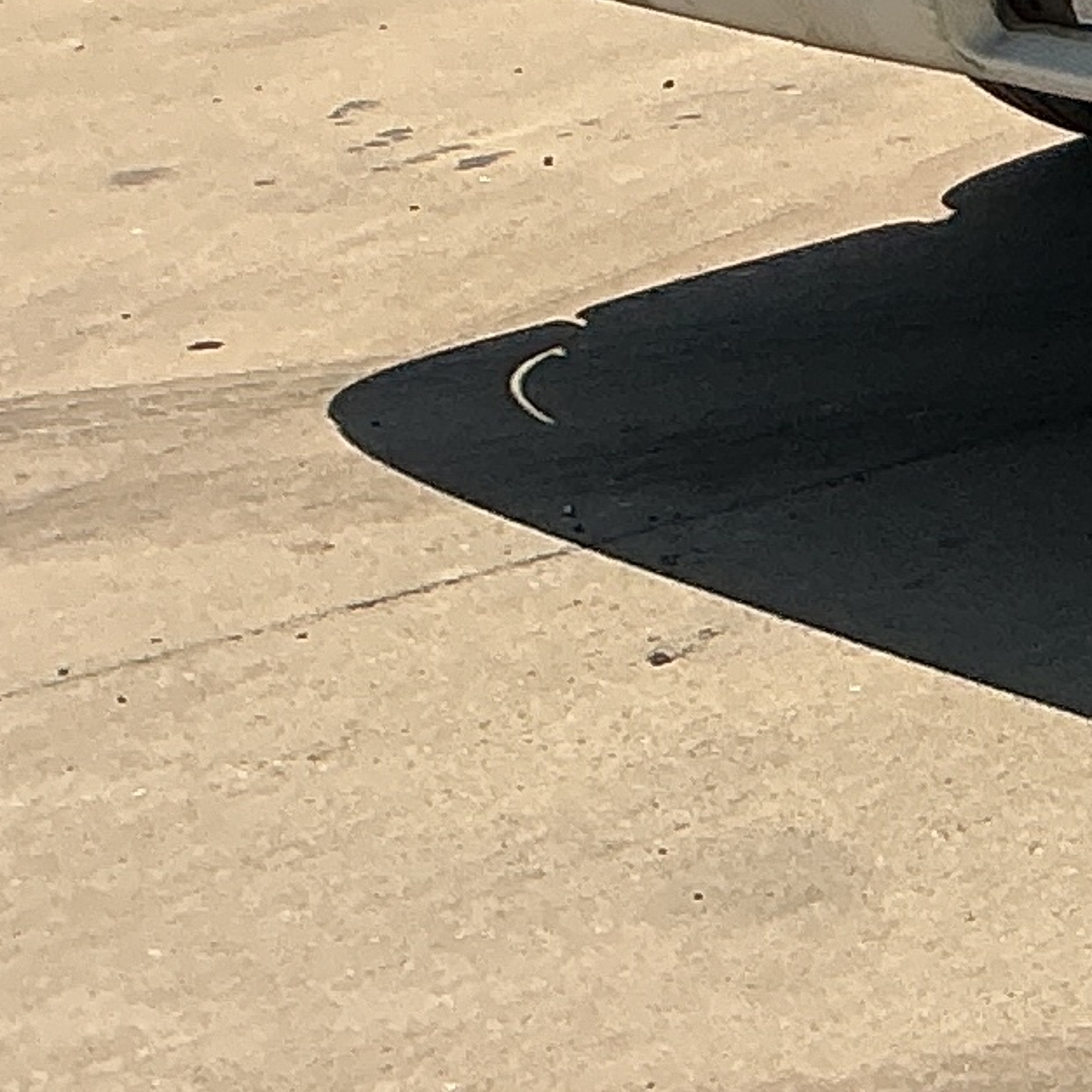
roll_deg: -0.1
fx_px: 5889
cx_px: 2835
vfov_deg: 9.5
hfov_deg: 9.2
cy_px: -1490
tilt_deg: +2.1
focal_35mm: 165
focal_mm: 3
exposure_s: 1/2667
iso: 25
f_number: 1.8
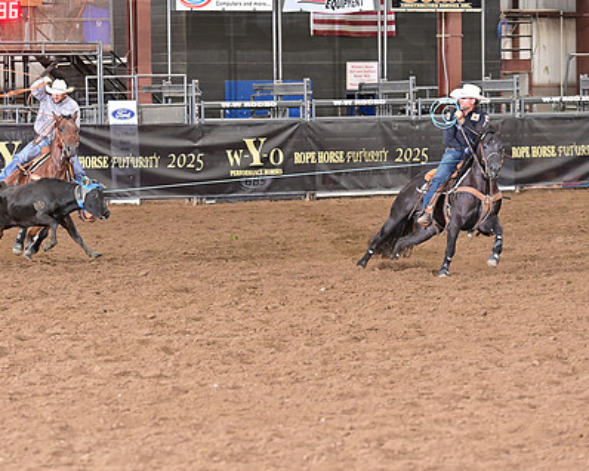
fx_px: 3101
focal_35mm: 178
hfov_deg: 10.8
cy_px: 195
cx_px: 247
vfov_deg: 8.7
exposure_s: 1/250
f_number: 3.5
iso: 2500
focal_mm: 130
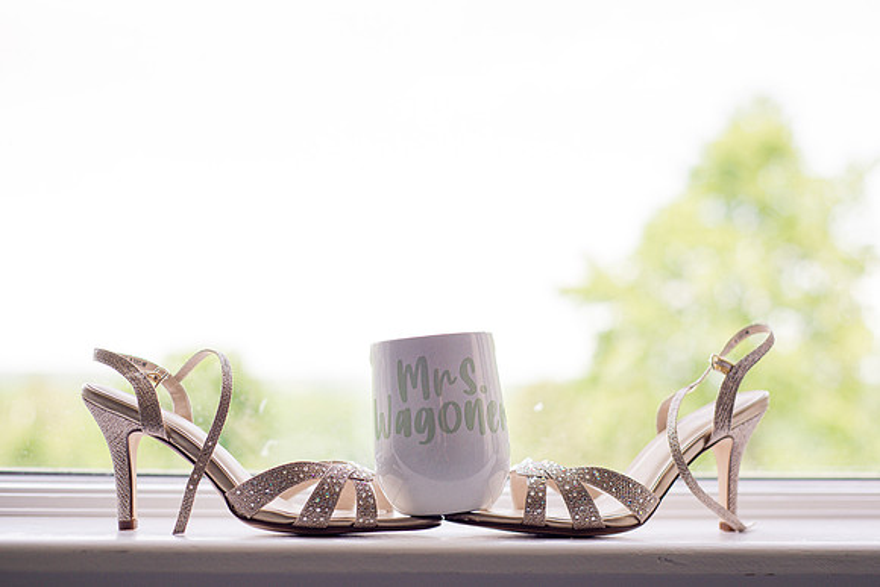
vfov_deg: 26.1
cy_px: 294
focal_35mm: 52
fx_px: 1266
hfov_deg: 38.3
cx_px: 440
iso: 500
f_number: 2.8
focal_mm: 50
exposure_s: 1/1000
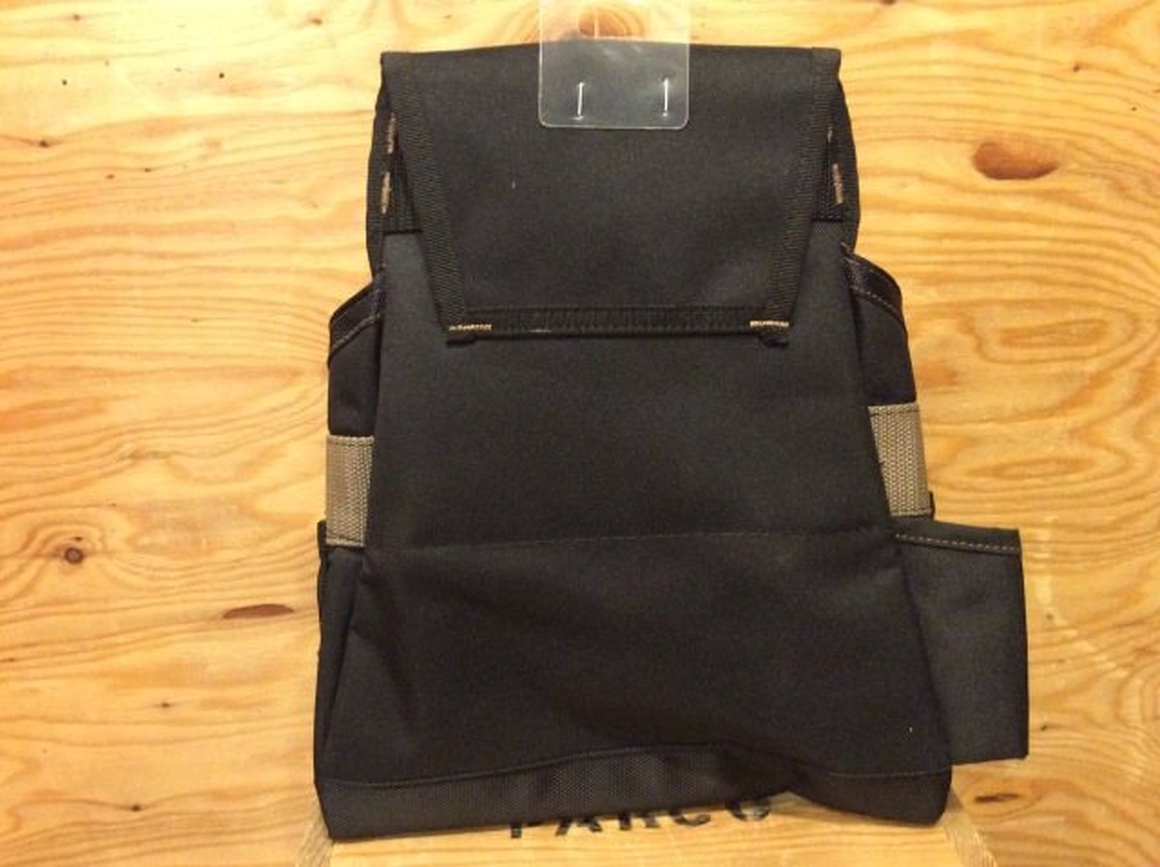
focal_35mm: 32
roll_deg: +4.3
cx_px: 580
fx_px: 1071
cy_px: 434
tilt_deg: -18.9
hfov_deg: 56.9
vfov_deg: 44.1
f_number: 2.4
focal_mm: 3.3
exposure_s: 1/15
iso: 320
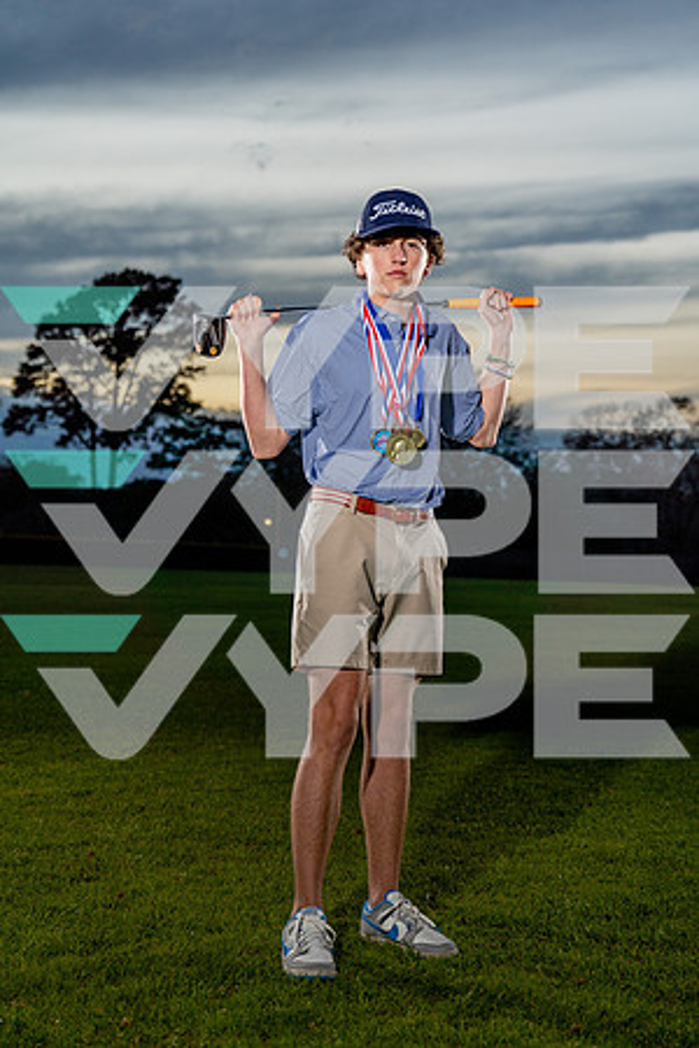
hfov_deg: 23.8
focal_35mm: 57
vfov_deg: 35.1
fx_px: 1660
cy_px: 524
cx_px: 350
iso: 400
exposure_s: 1/250
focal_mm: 57
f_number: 4
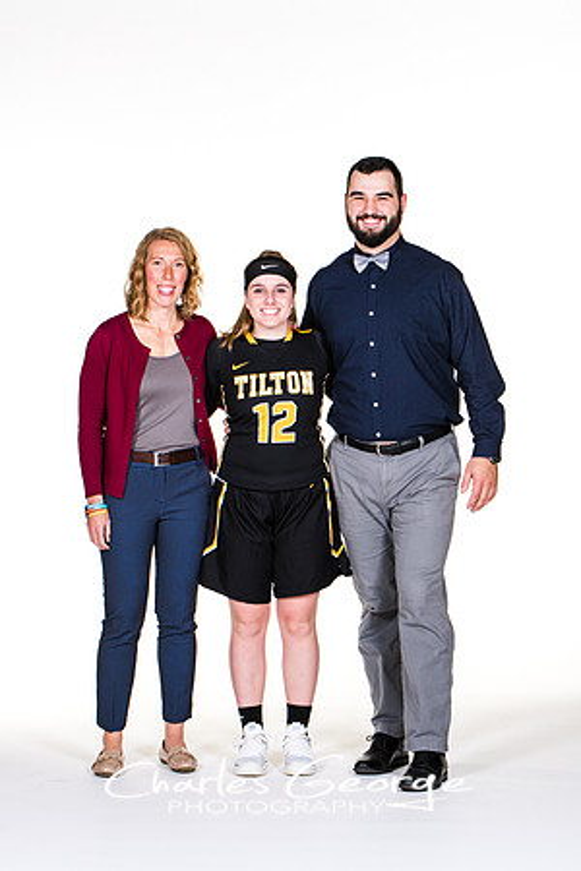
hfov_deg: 12.2
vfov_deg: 18.2
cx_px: 290
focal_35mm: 112
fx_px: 2723
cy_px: 436
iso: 200
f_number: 6.3
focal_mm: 75
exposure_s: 1/160
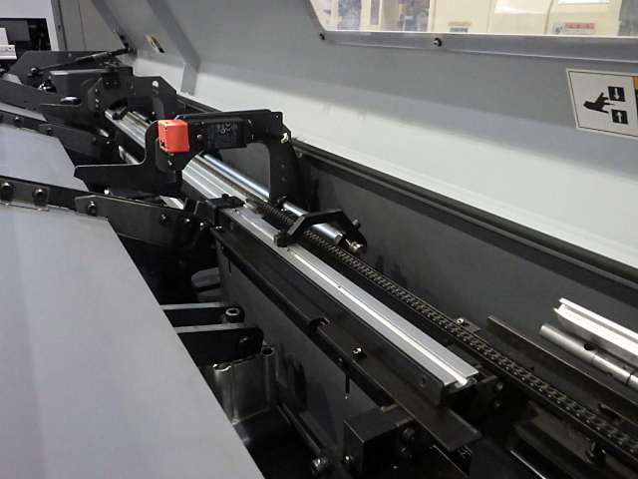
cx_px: 319
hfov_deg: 63.4
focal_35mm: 28
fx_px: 516
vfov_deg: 49.7
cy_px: 240
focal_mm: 5
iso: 1600
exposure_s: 1/40
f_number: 3.5
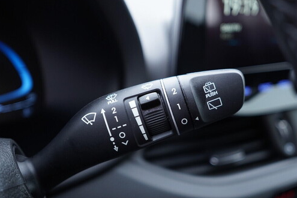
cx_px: 157
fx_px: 330
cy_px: 106
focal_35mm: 40
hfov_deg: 48.4
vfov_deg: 33.4
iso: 400
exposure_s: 1/40
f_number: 2.8
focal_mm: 24
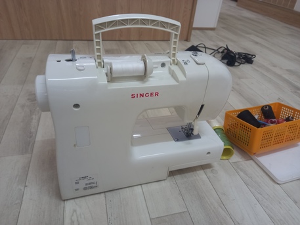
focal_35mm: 25
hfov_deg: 69.4
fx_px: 217
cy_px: 112
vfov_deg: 54.9
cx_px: 150
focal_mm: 4.6
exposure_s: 1/24
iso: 250
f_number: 2
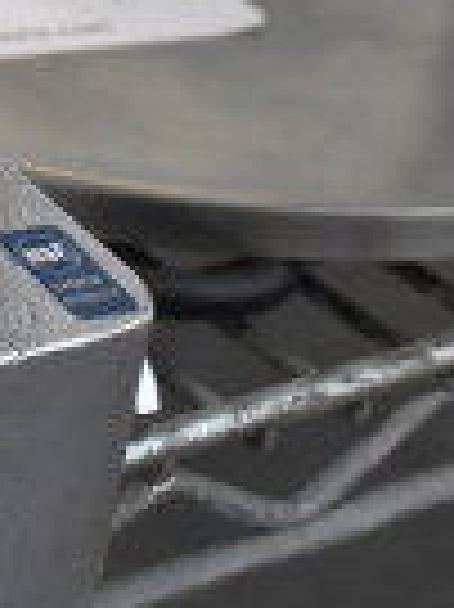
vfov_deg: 10.7
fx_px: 3205
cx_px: -679
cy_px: -47
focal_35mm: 183
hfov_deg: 7.5
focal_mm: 28
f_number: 4.2
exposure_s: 1/50
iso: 1800
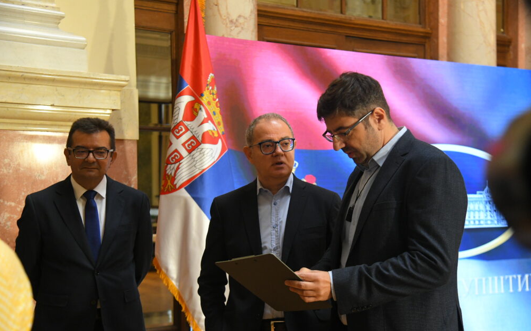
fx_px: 752
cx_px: 268
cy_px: 178
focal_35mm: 52
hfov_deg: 38.9
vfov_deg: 24.9
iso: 3200
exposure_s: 1/200
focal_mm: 50
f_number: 4
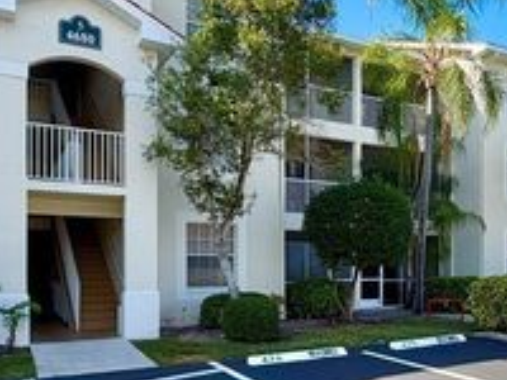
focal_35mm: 35
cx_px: 248
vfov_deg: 40.0
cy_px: 265
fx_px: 513
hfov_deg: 52.6
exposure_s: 1/770
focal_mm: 2.22
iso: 40
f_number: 2.2
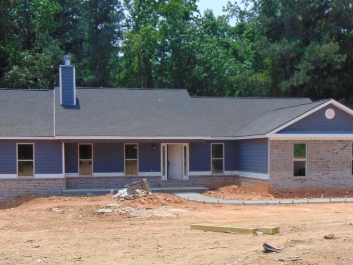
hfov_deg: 32.7
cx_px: 193
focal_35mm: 59
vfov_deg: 24.7
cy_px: 167
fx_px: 602
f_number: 3.3
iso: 80
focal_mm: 6.9
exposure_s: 1/1000
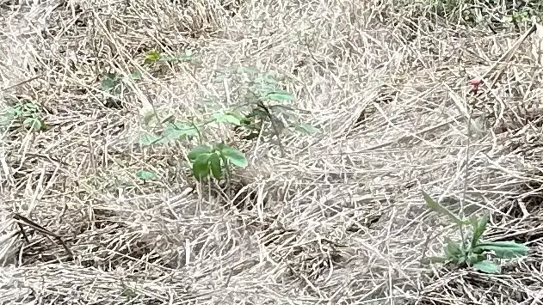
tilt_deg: -7.4
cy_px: 174
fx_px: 2606
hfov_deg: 11.9
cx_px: 312
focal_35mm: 181
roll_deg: +1.3
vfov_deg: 6.7
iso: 50
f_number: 1.5
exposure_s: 1/460
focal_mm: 5.7
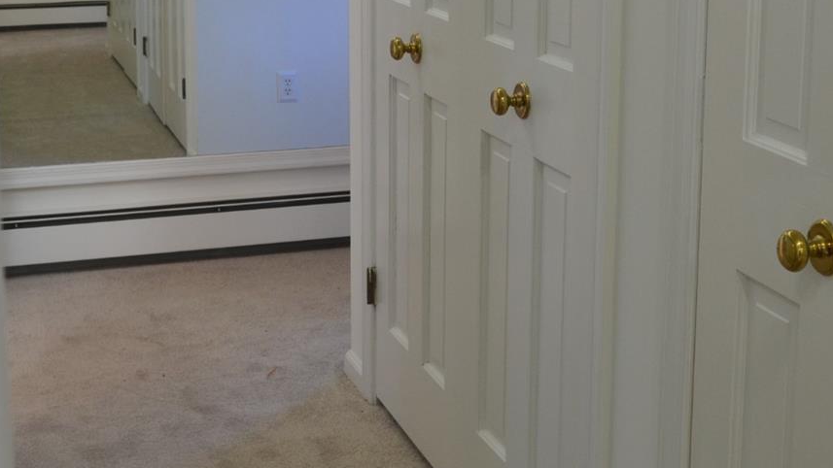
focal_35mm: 66
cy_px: 76
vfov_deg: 18.1
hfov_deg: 31.7
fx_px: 1458
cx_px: 523
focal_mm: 24
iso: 400
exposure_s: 1/30
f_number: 7.1
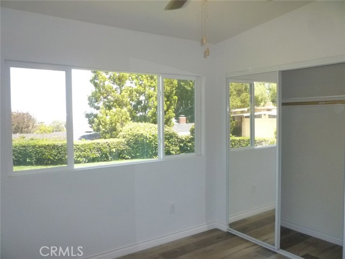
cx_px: 172
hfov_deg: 61.7
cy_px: 130
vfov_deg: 48.2
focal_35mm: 29
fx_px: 289
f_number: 3.3
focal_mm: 5.2
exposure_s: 1/200
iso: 400
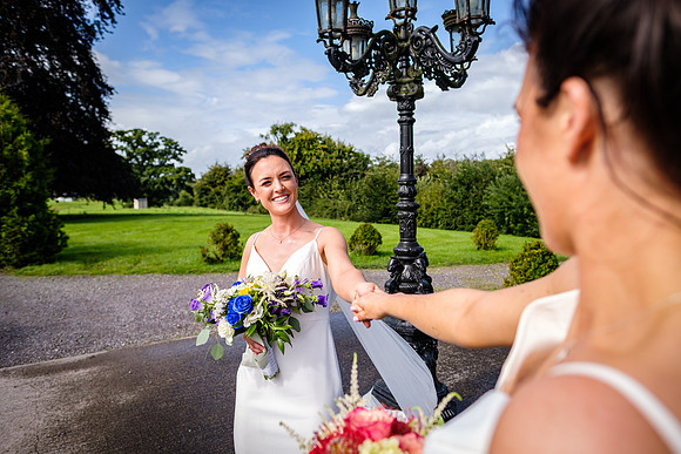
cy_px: 227
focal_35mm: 24
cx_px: 340
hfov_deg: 73.1
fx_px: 459
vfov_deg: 52.6
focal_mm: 16
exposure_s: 1/2000
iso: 200
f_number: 2.2
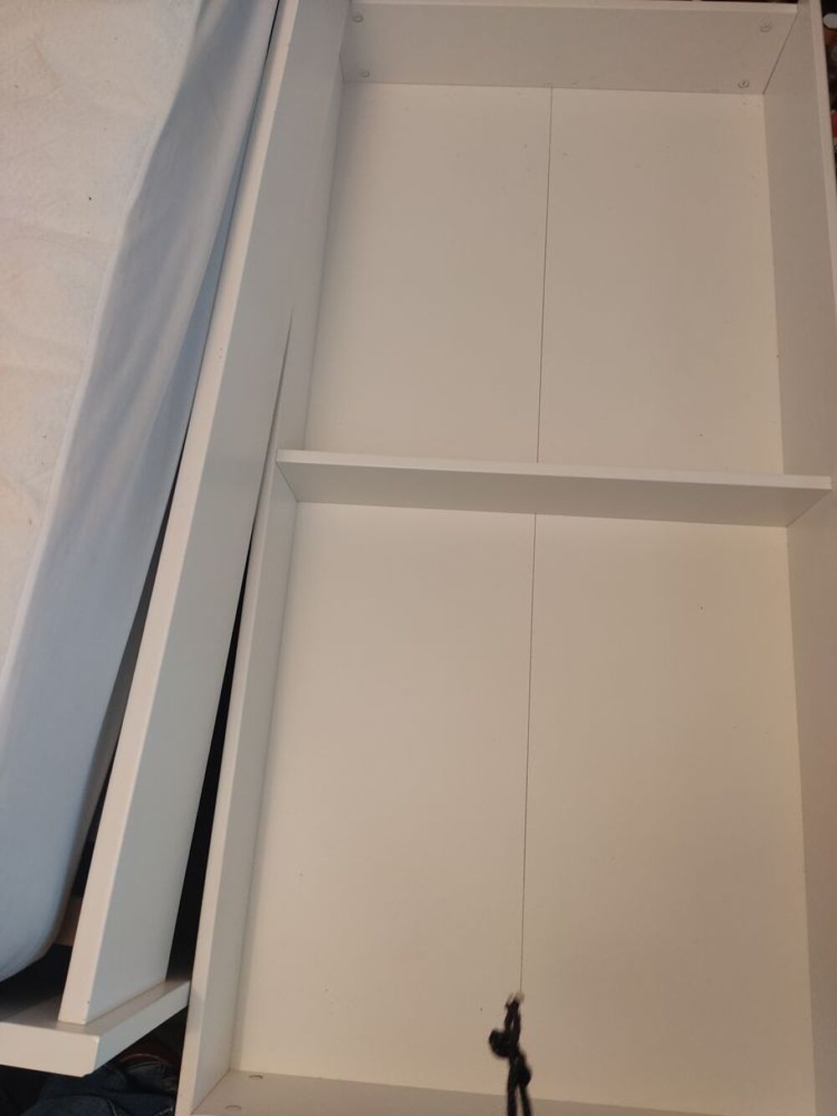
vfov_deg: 69.4
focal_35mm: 25
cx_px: 418
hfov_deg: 54.9
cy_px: 558
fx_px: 806
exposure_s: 1/33
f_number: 1.79
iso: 662
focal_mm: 4.71
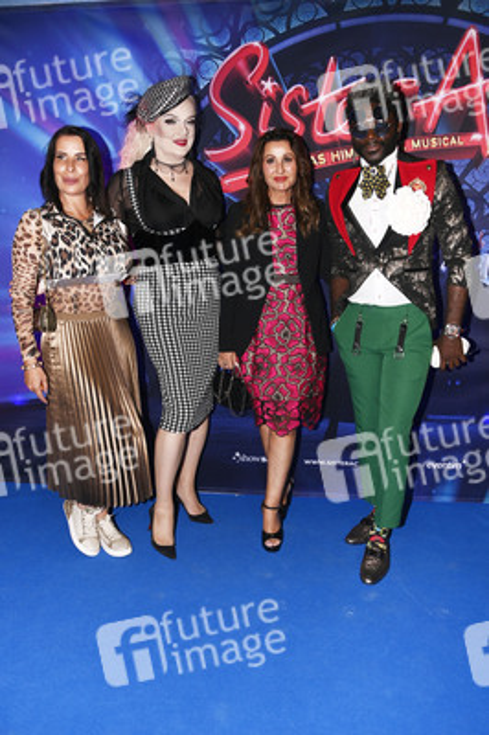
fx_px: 571
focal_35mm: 28
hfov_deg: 46.3
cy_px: 368
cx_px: 244
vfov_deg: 65.5
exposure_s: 1/250
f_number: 5.6
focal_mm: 28
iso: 320
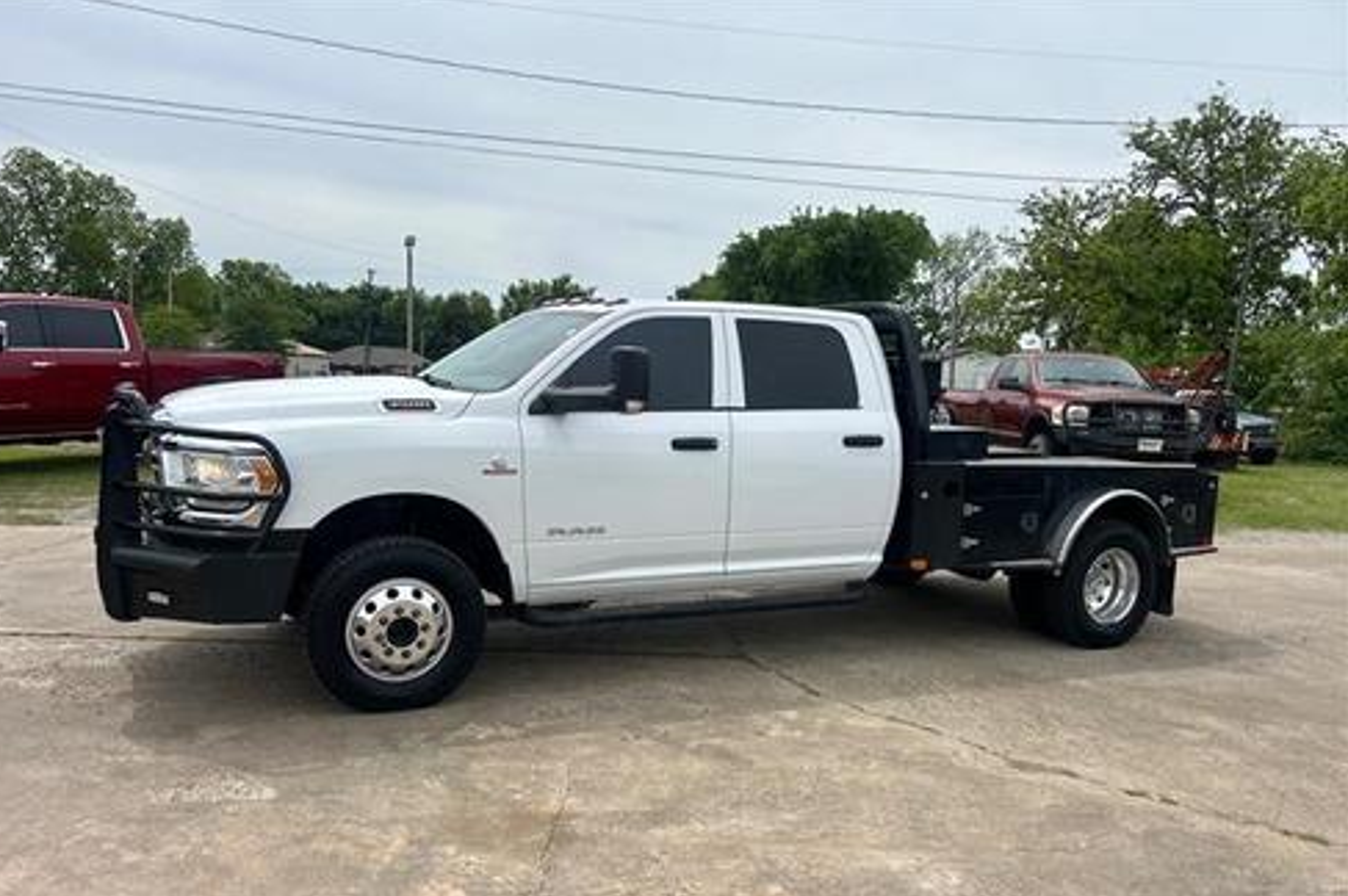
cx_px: 653
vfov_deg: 46.2
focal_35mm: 28
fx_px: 1048
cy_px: 514
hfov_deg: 65.5
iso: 50
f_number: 1.5
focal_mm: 5.7
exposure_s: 1/5882
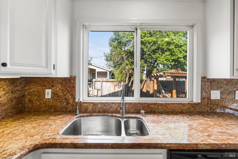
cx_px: 119
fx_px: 106
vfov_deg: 73.7
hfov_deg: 96.7
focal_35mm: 16
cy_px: 80
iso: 125
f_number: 4
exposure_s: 1/13
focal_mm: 16
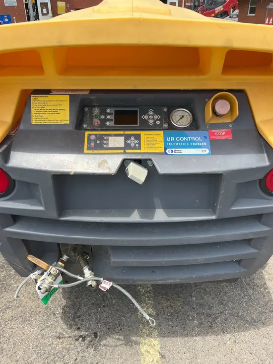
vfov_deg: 67.3
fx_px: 273
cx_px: 136
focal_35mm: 26
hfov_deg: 53.1
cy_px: 182
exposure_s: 1/1776
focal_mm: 5.1
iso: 50
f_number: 1.6
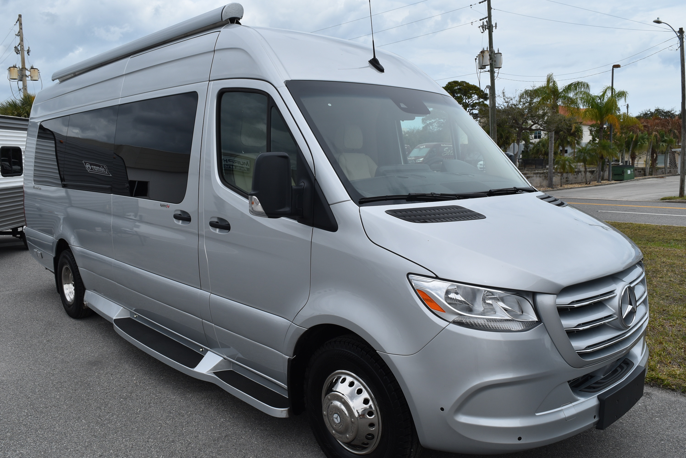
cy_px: 229
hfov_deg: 61.9
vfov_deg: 43.7
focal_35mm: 30
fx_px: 572
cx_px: 343
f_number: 10
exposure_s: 1/400
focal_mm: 20
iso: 200
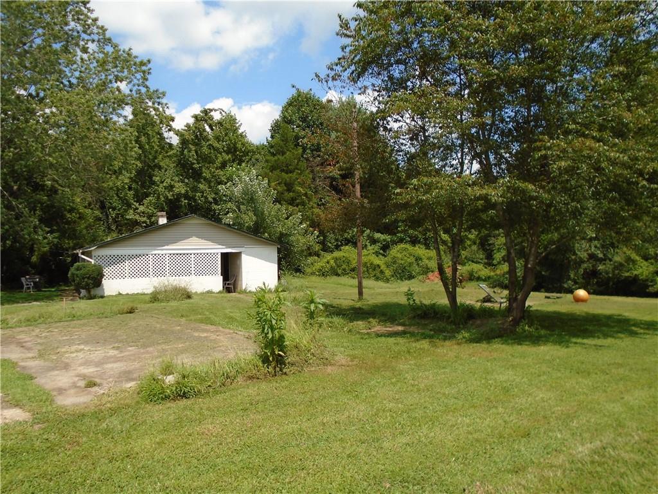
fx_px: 494
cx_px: 329
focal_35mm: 26
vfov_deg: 53.1
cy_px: 247
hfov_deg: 67.3
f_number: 3.2
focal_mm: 4.6
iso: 100
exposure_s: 1/1000
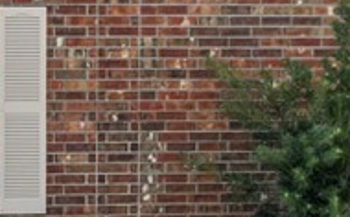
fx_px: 1723
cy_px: 51
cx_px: -451
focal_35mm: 181
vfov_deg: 7.2
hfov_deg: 10.3
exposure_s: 1/640
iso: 400
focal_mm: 21
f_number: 8
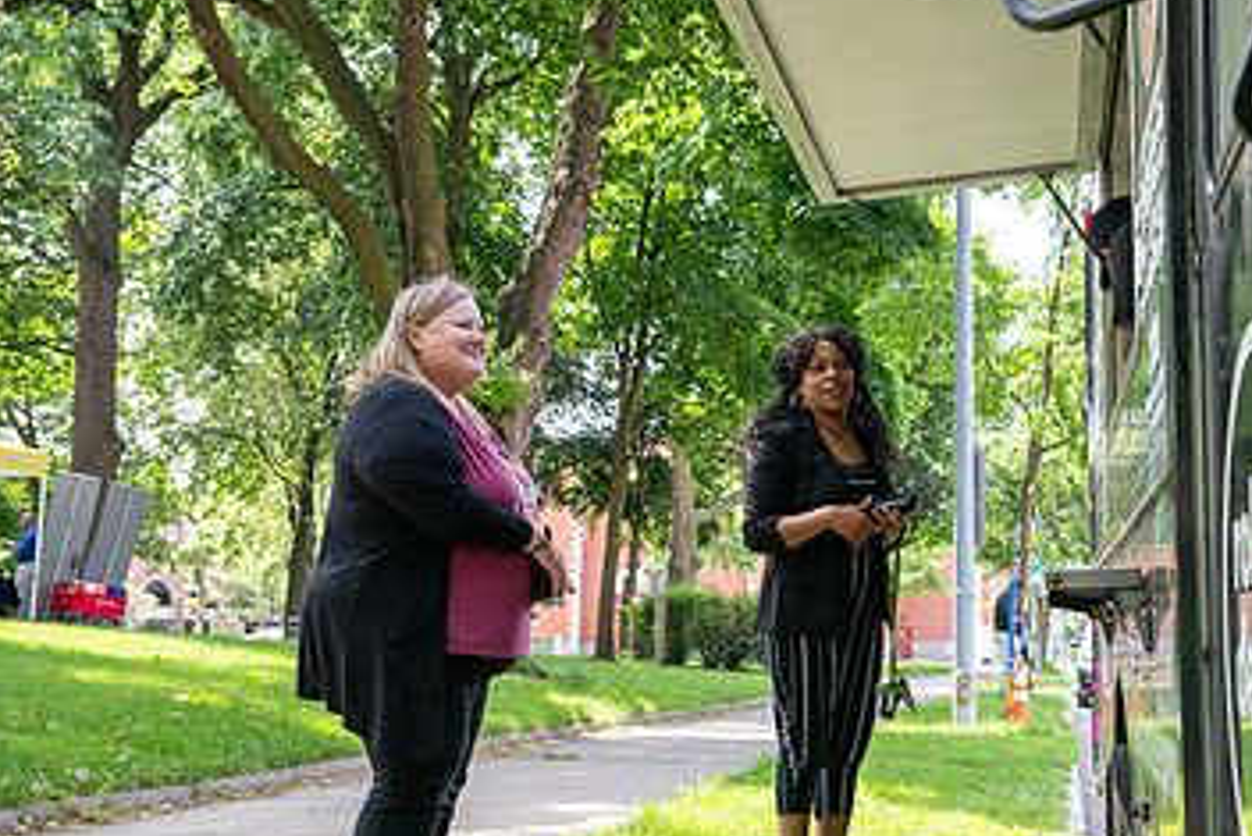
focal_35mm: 47
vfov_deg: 28.6
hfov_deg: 40.3
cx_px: 992
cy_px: 489
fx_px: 1635
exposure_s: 1/320
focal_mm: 28.5
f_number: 4
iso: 400
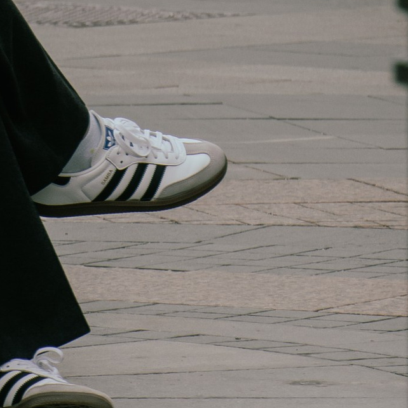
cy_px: -674
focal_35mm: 534
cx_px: -391
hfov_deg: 3.3
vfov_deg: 3.2
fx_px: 7121
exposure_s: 1/250
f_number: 5.6
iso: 100
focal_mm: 70
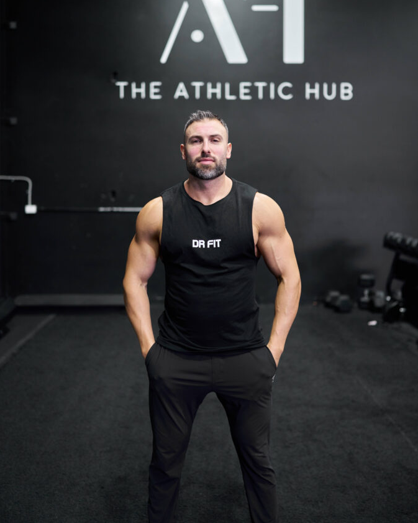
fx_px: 618
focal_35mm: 40
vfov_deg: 45.5
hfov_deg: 37.3
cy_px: 206
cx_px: 207
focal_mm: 35
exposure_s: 1/250
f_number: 1.4
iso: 1000
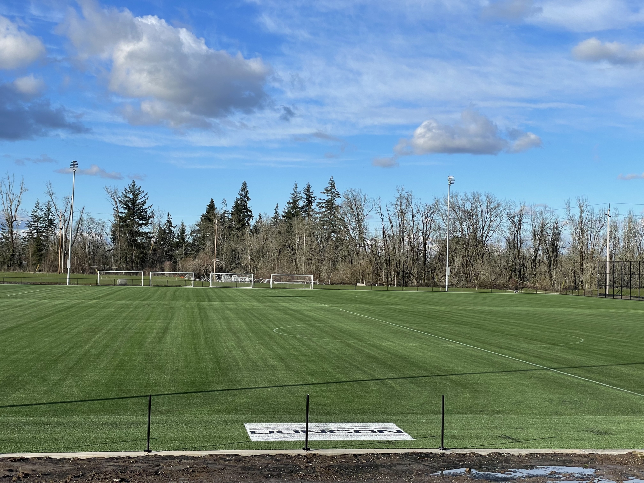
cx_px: 322
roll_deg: -1.5
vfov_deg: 28.0
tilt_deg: +3.9
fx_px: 967
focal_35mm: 52
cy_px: 242
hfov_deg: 36.8
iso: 25
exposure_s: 1/1497
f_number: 2
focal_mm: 6
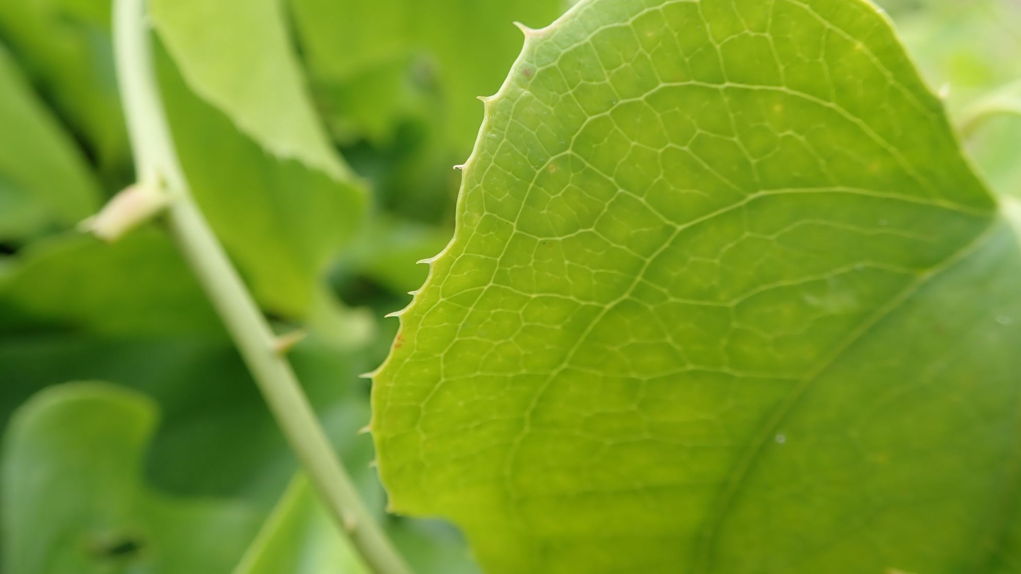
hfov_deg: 59.5
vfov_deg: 35.6
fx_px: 893
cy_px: 244
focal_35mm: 33
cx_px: 507
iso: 100
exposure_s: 1/200
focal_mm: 5.5
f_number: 3.2
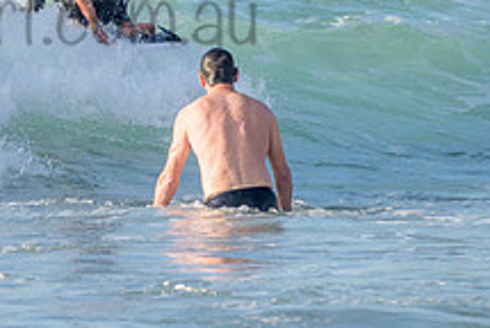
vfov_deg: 0.8
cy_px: 3
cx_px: 32
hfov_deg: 1.2
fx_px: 22502
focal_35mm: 1651
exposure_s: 1/1250
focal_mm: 500
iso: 250
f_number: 5.6
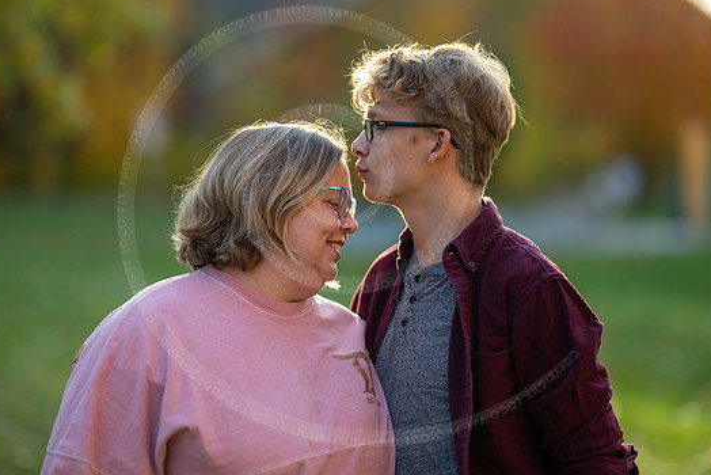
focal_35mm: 94
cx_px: 354
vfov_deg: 14.6
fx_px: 1857
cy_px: 219
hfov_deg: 21.7
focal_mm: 85
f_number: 1.2
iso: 80
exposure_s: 1/800
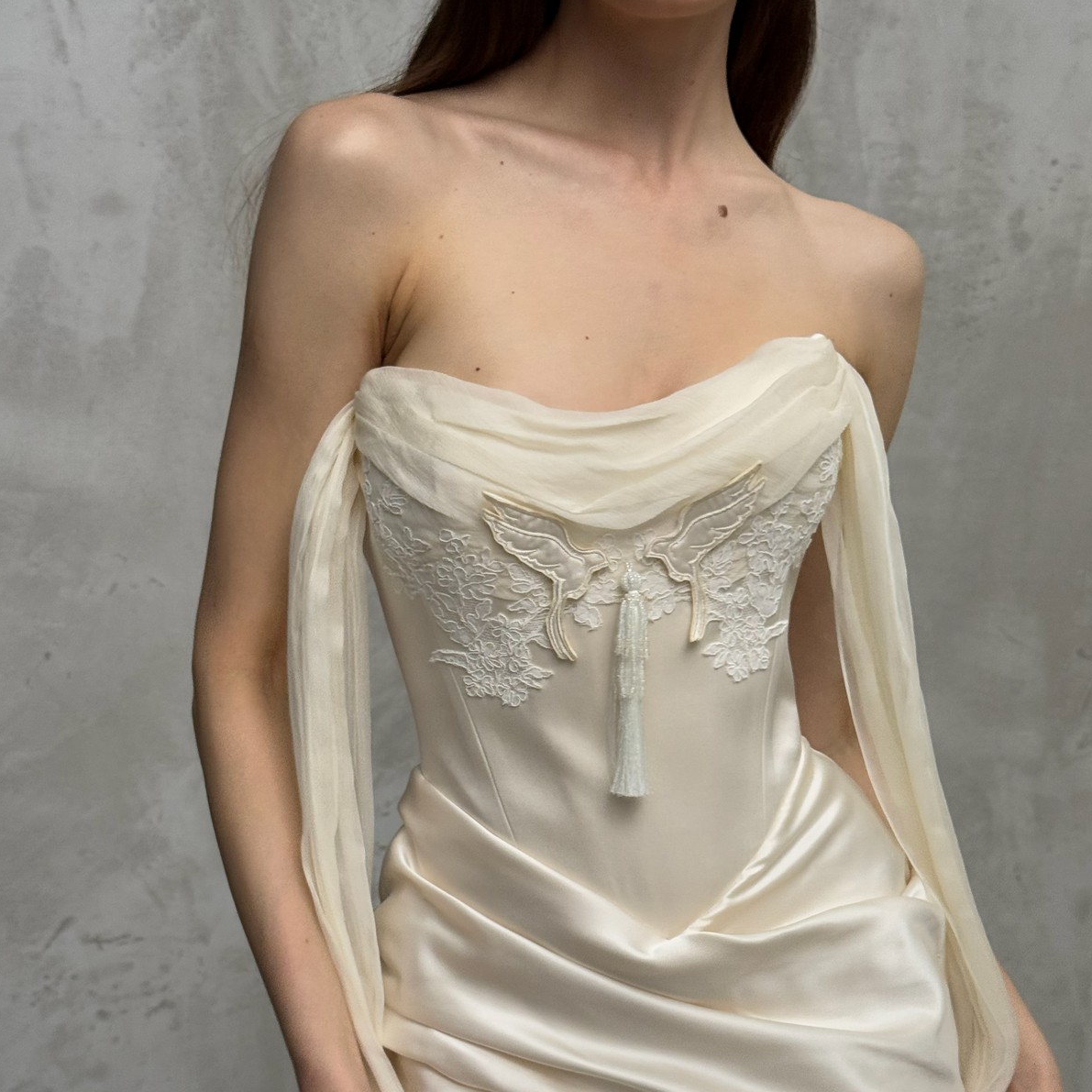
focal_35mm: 57
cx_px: 545
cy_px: 696
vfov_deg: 29.9
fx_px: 2034
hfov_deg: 30.0
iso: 100
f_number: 1.78
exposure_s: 1/91
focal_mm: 6.76
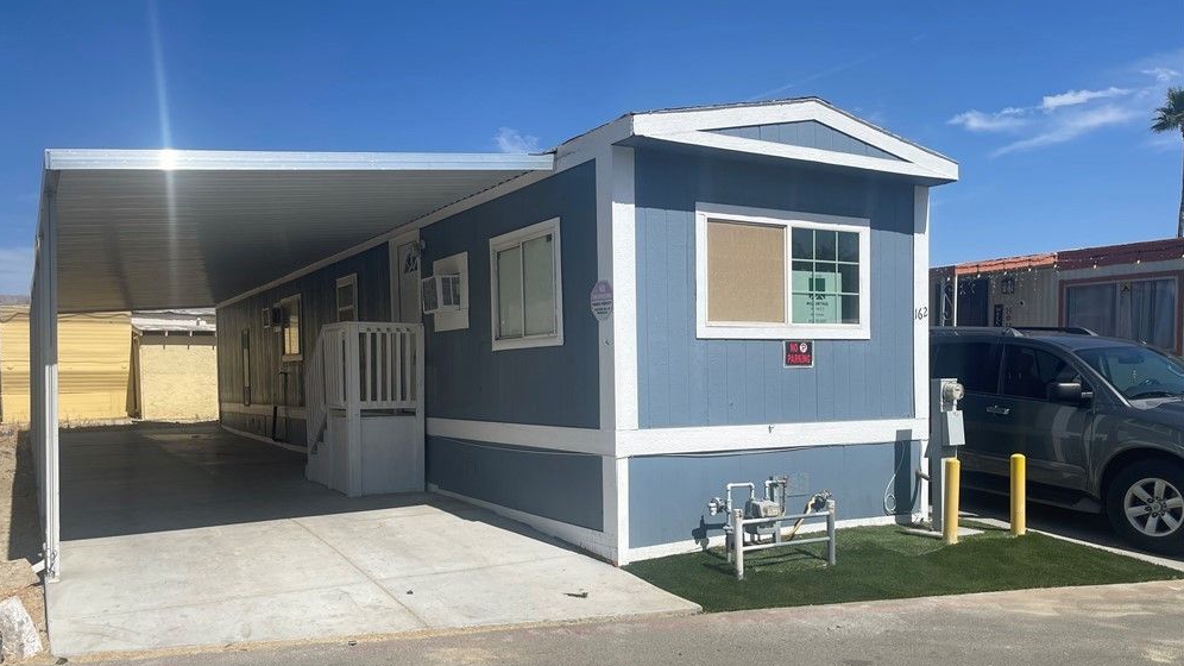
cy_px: 413
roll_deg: +0.8
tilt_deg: -3.0
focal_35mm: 28
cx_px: 577
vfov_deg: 41.2
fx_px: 879
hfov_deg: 67.9
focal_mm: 5.1
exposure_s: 1/6250
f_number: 1.6
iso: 32
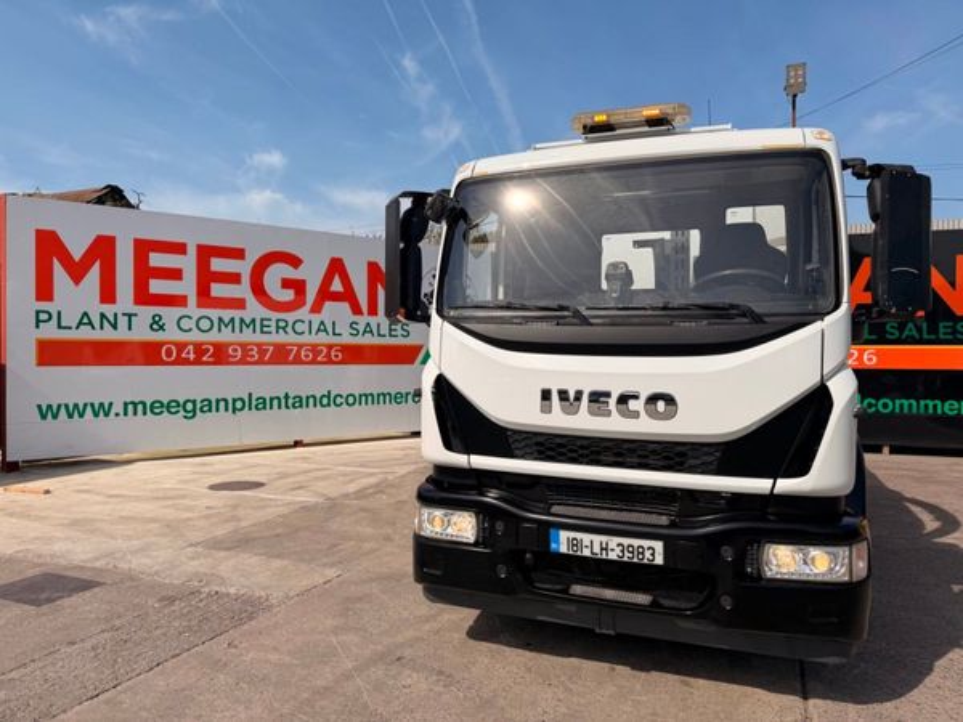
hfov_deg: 71.6
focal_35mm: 24
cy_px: 361
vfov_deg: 56.8
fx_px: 668
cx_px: 482
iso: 80
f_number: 1.78
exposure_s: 1/7353
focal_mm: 6.76
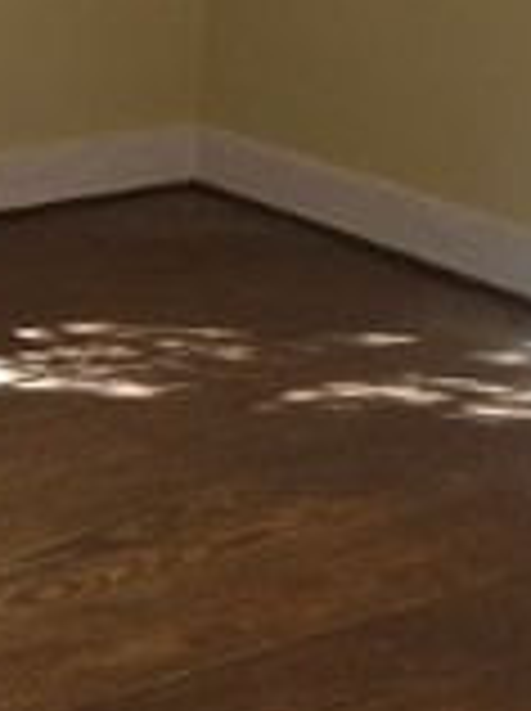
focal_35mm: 112
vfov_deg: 17.4
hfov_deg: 12.8
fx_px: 2297
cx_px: -135
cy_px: 94
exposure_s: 1/31.2
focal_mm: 6.5
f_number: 1.4
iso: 200
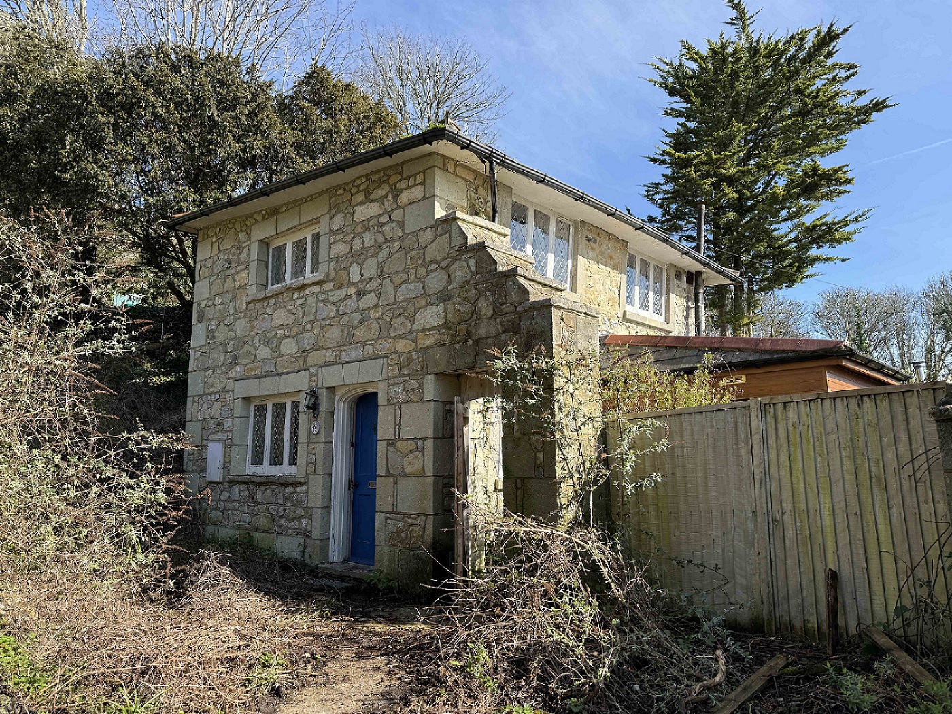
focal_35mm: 24
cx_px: 476
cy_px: 357
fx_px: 660
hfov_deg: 71.6
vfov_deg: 56.8
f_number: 1.78
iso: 80
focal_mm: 6.76
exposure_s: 1/1618
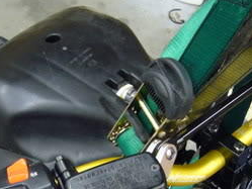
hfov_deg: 25.3
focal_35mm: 77
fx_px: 561
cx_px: 119
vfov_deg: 18.9
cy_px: 166
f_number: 2.9
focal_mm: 4.9
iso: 200
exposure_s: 1/10
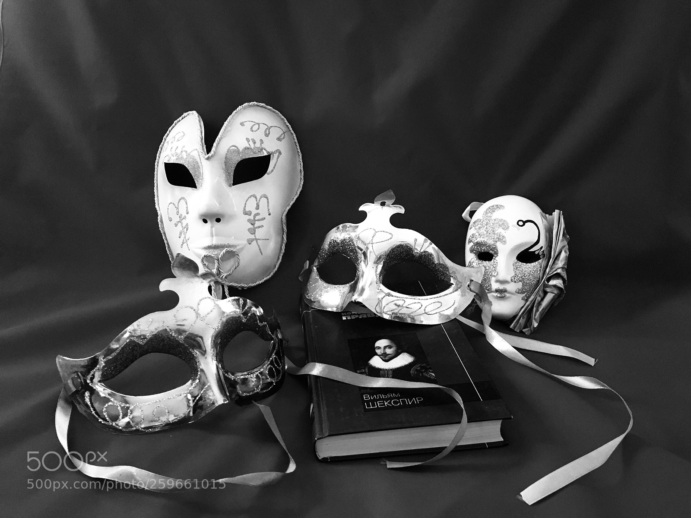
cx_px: 346
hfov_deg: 61.7
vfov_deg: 48.2
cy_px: 259
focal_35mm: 29
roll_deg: -0.7
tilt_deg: -22.4
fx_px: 579
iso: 200
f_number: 2.2
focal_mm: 4.15
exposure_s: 1/25
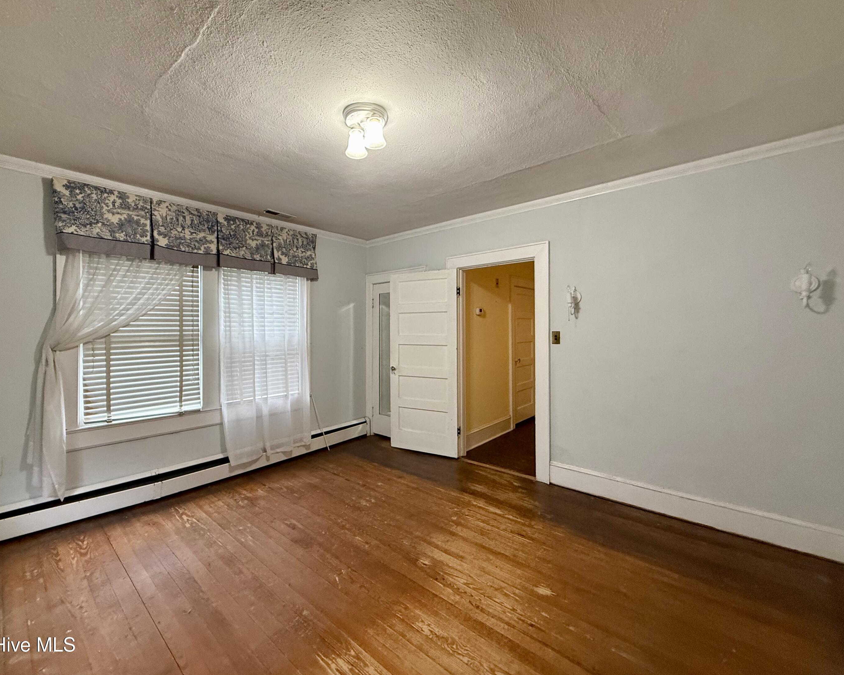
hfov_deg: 96.6
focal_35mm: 15
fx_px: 375
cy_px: 329
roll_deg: +0.5
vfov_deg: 84.0
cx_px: 391
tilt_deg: +1.0
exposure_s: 1/60
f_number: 2.2
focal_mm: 2.22
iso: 320
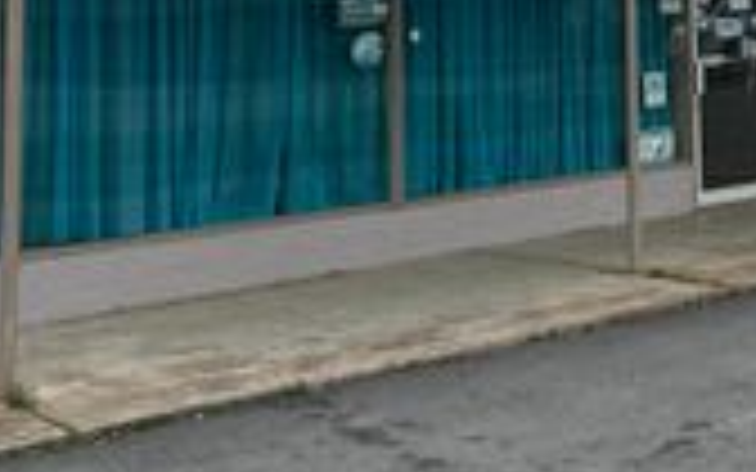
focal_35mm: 82
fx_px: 1689
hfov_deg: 23.7
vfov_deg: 14.7
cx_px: 824
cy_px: -249
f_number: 1.5
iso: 50
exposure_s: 1/5319
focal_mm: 5.7
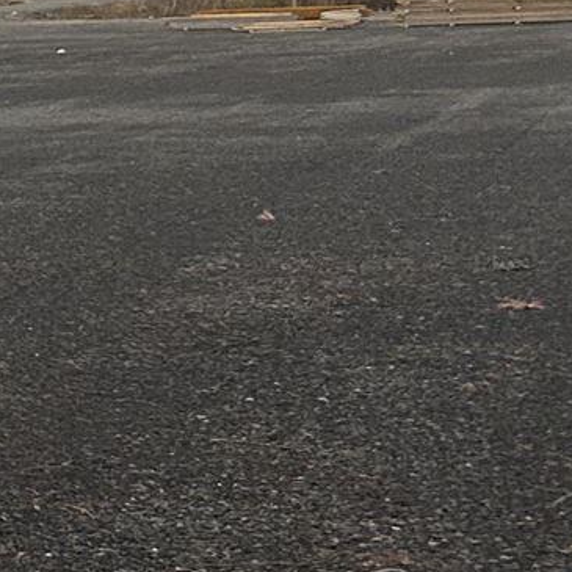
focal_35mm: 145
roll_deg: +2.8
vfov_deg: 12.0
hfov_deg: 11.4
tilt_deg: -2.1
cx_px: -365
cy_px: 108
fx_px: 2711
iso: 125
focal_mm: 5.7
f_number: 1.5
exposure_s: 1/73
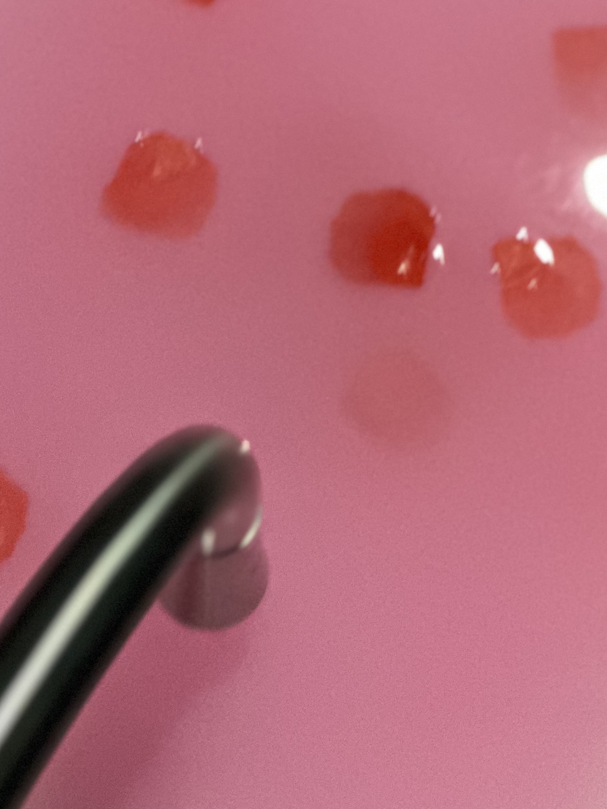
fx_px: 3016
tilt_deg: -66.6
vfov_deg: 15.3
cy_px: 275
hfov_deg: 11.5
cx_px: 301
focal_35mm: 129
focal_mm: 9
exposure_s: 1/17
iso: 400
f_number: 2.8
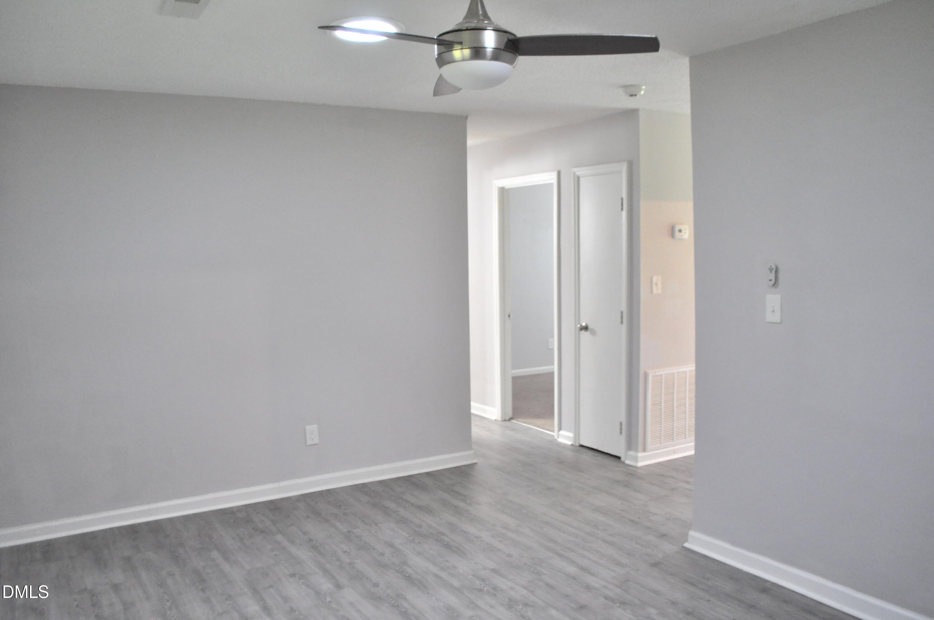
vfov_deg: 43.5
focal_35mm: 30
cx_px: 467
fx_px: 777
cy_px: 310
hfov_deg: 62.0
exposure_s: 1/20
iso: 1600
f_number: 3.8
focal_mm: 20
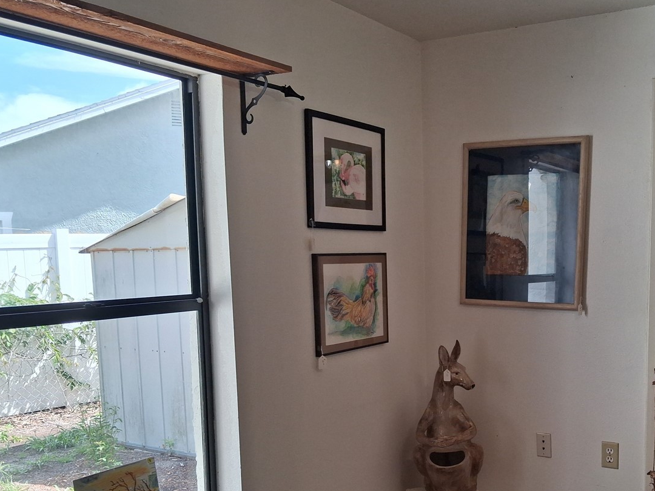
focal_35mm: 40
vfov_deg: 35.4
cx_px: 430
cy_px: 349
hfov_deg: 46.2
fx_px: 757
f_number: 1.8
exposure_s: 1/120
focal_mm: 4
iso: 64
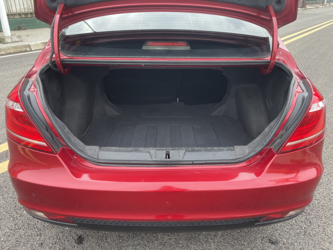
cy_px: 125
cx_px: 166
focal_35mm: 26
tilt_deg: -25.7
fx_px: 250
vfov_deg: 53.1
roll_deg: -0.3
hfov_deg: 67.3
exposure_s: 1/208
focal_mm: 4.2
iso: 32
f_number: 1.6
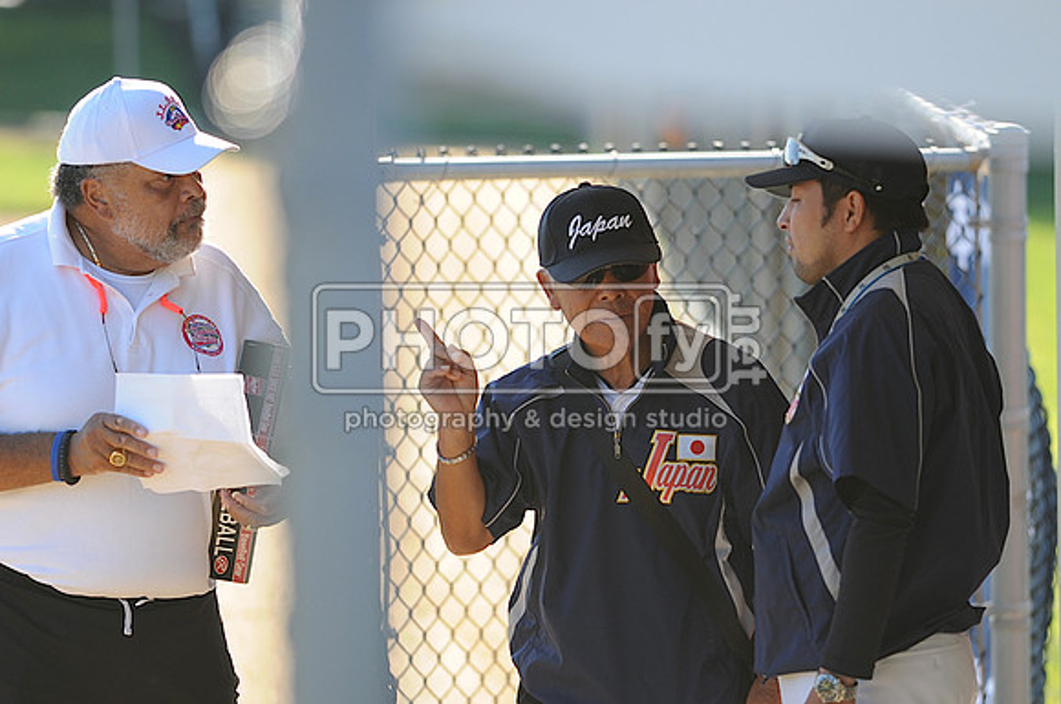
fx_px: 13244
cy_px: 352
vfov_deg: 3.0
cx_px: 530
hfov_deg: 4.6
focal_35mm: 450
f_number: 4
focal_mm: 300
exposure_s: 1/400
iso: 200
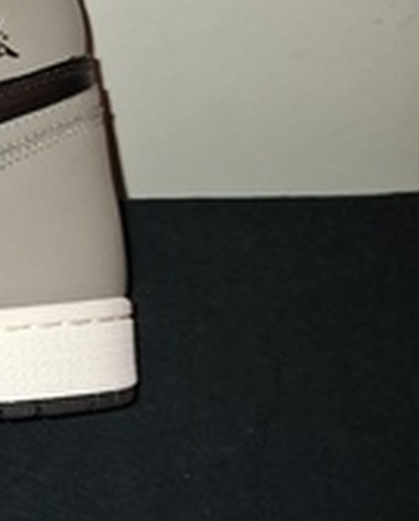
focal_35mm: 91
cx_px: -372
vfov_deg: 20.9
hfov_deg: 14.5
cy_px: 367
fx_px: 1407
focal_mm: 5.54
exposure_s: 1/100
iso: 250
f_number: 1.8
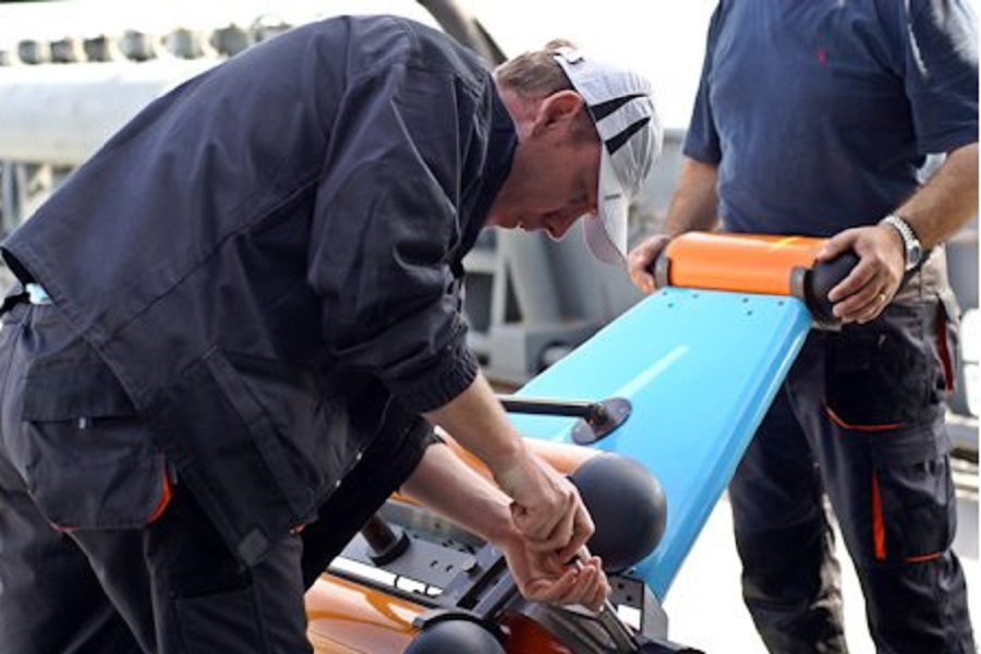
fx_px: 2044
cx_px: 490
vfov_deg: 18.2
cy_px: 327
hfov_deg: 27.0
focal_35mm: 75
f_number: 3.2
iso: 100
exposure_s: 1/250
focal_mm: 50
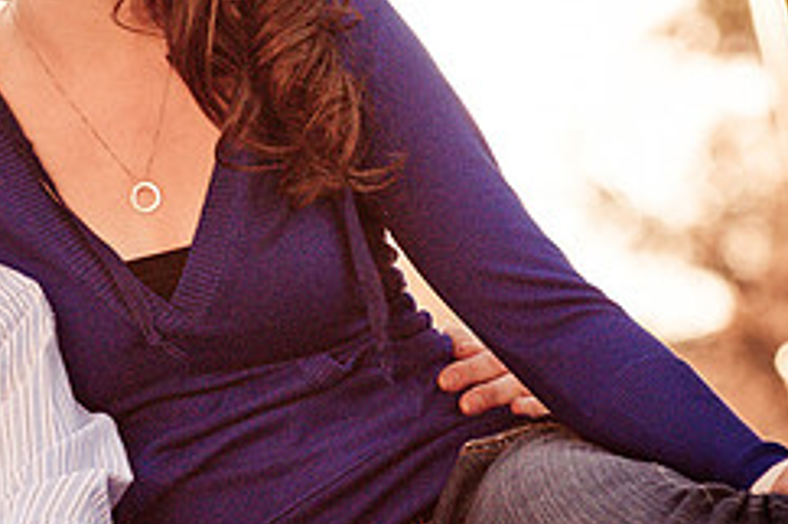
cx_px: 46
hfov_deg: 5.1
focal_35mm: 402
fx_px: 8793
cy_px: 262
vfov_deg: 3.4
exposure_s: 1/640
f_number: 3.5
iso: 800
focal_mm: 112
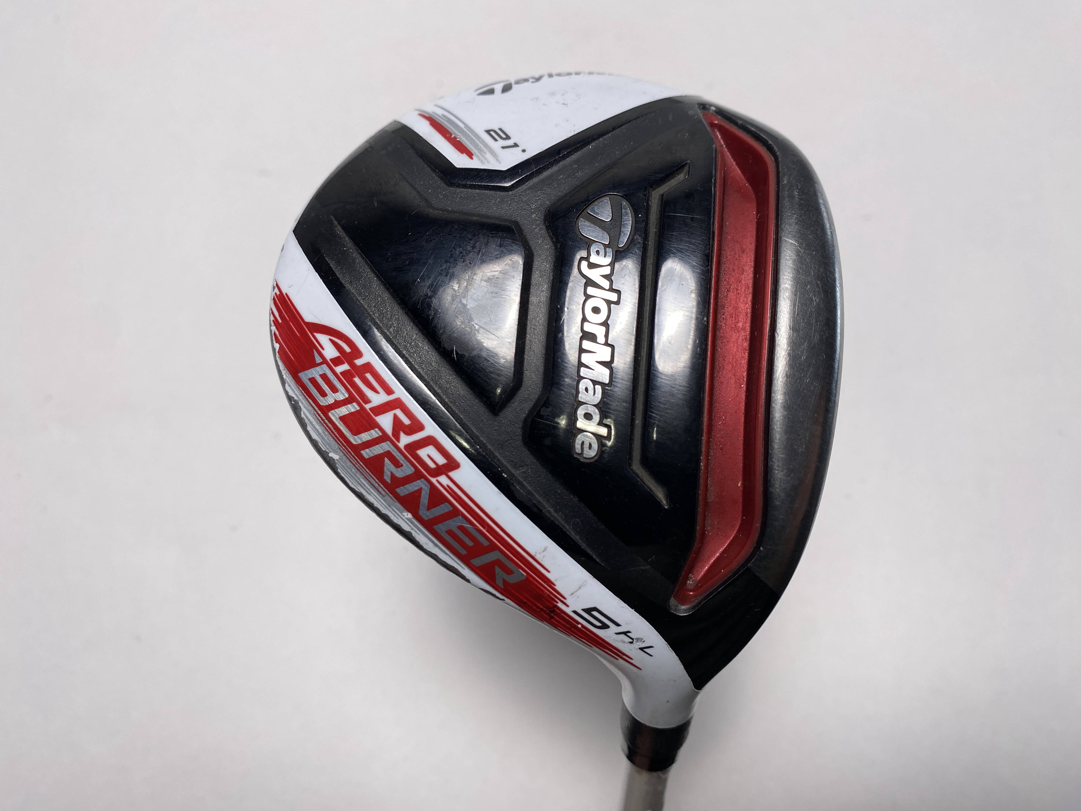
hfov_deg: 67.3
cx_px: 540
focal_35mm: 26
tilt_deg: -73.5
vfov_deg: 53.1
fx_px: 812
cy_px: 406
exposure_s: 1/788
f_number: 1.8
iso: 32
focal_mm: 4.25
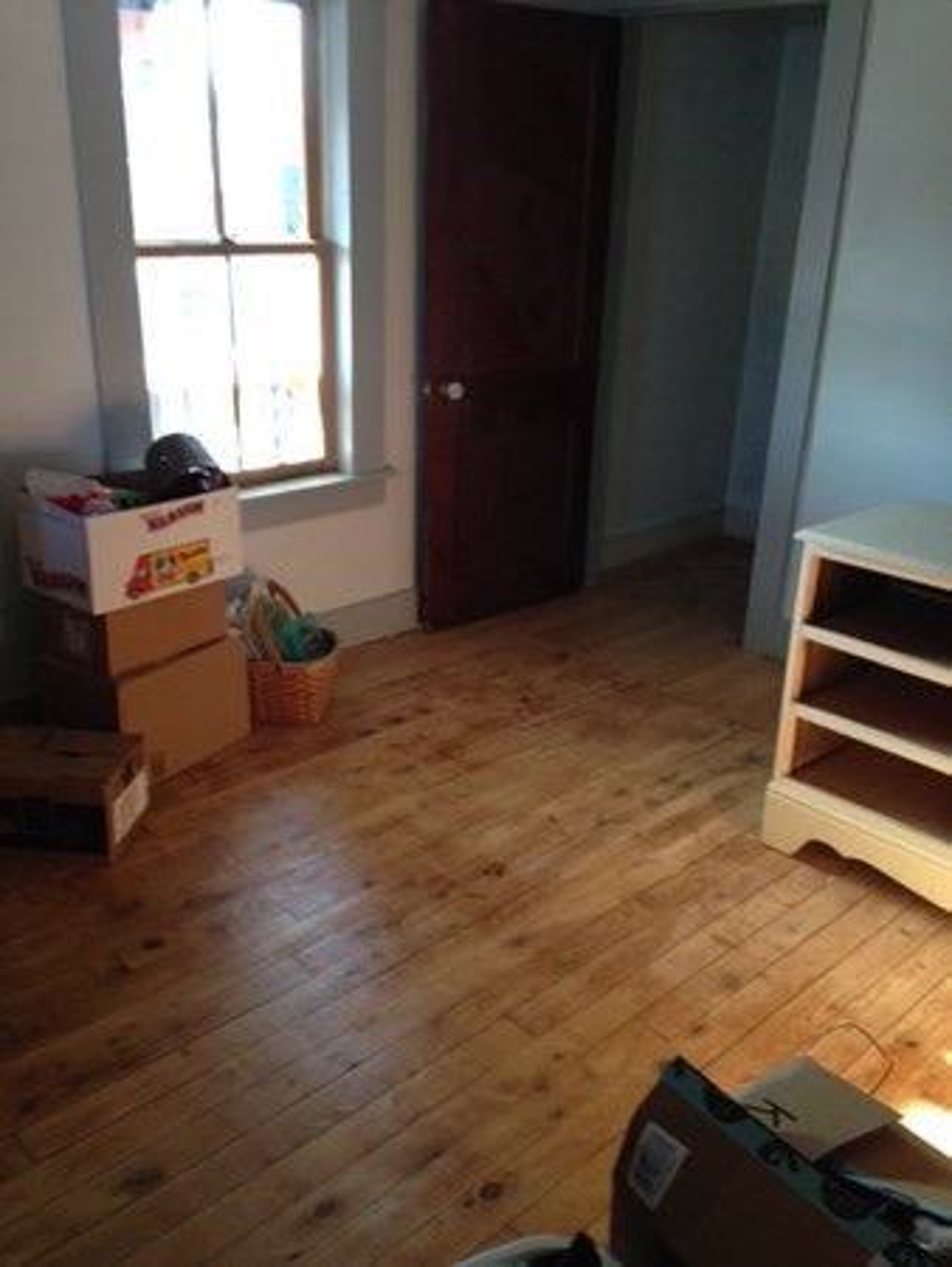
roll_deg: -1.8
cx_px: 476
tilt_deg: -22.0
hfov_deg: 43.0
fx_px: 1209
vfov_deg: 55.3
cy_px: 634
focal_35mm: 33
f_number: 2.4
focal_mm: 4.12
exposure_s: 1/20
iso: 80
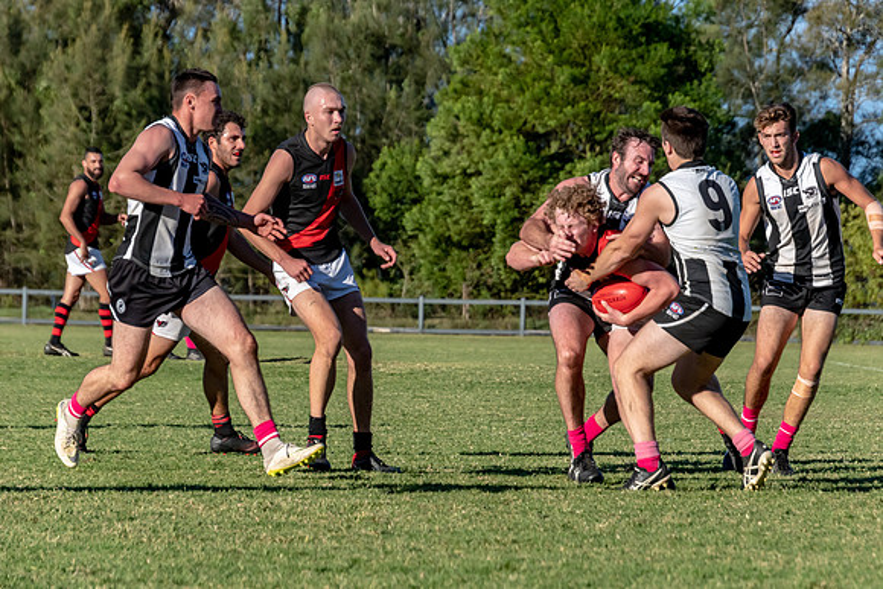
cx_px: 434
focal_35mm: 239
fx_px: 5854
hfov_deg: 8.6
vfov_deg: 5.8
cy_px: 294
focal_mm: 155
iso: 800
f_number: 6.3
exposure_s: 1/4000
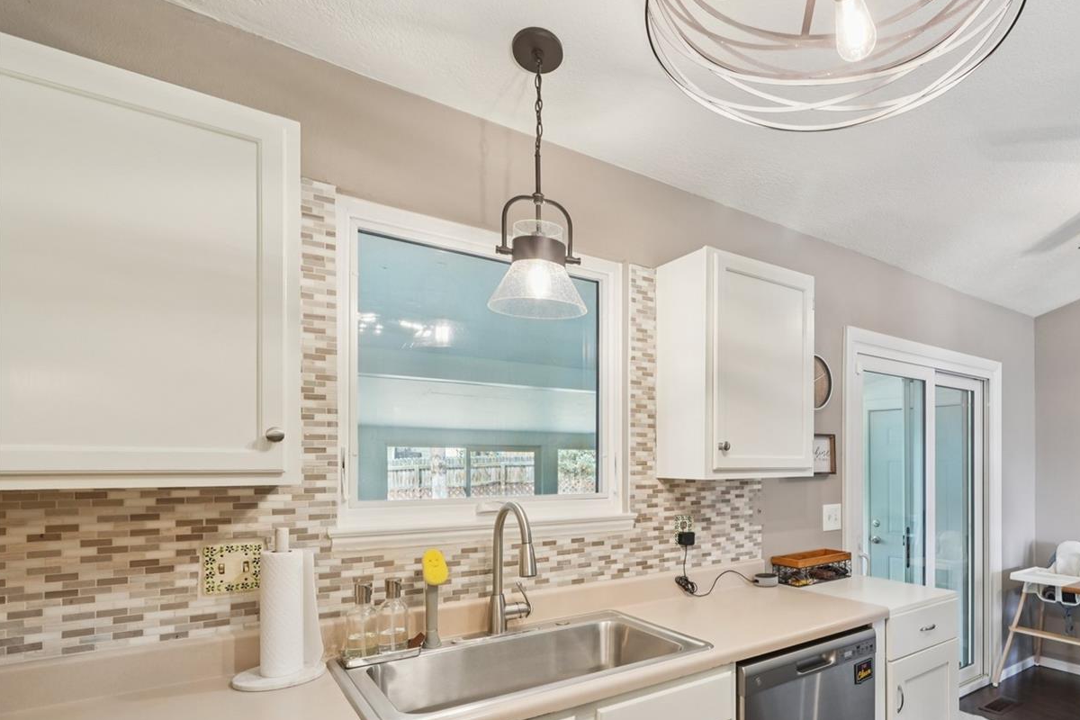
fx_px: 600
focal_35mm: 20
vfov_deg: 60.9
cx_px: 716
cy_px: 463
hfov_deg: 81.3
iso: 800
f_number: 8
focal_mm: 10
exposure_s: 1/5
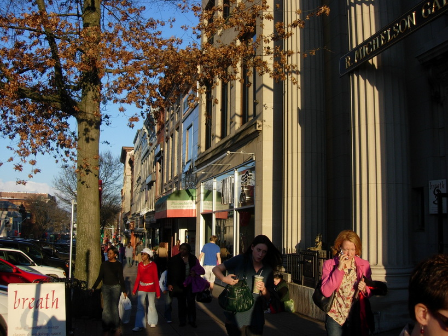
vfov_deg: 37.7
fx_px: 492
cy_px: 168
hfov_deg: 49.0
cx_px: 224
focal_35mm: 38
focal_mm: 7.8
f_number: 2.8
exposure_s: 1/1024
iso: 64
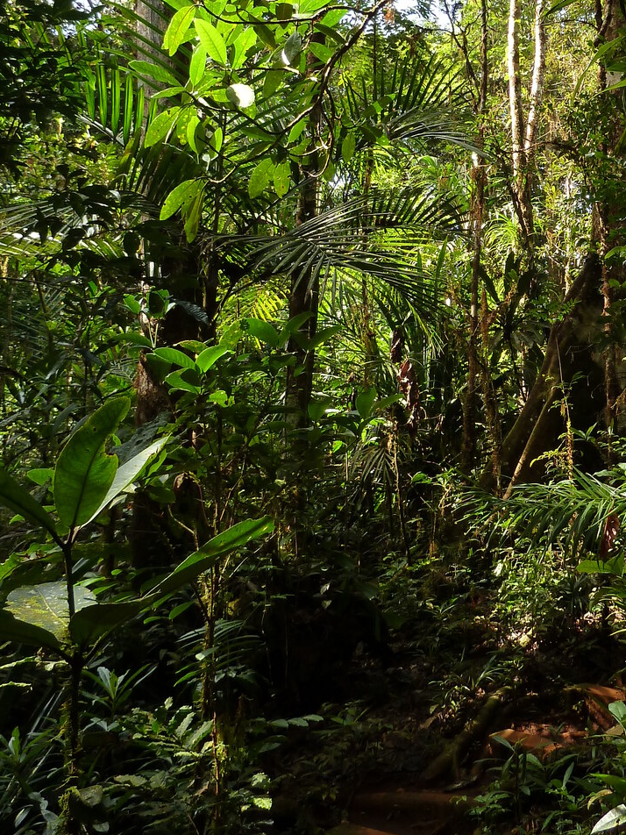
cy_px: 253
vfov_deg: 43.9
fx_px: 1013
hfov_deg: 33.6
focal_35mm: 42
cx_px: 481
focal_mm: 4.1
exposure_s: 1/80
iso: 125
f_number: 3.3
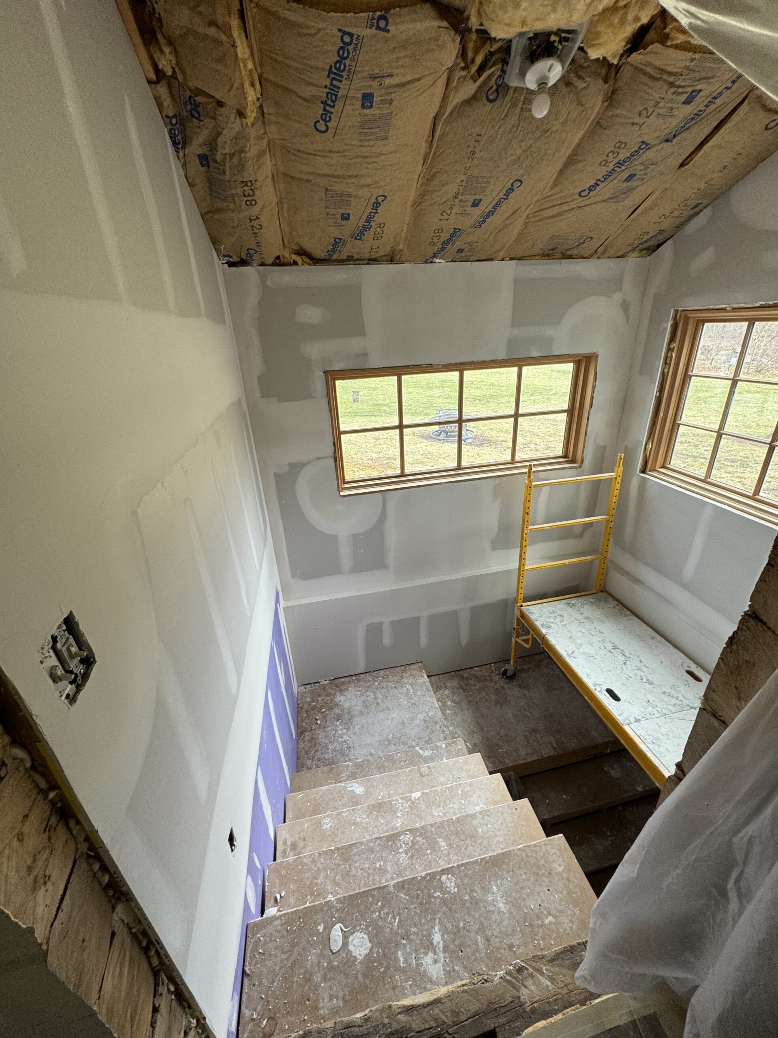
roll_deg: +4.1
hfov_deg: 85.7
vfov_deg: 102.1
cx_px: 389
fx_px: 420
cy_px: 519
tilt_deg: -24.9
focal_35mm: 14
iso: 80
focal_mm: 2.22
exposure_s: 1/99
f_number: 2.2
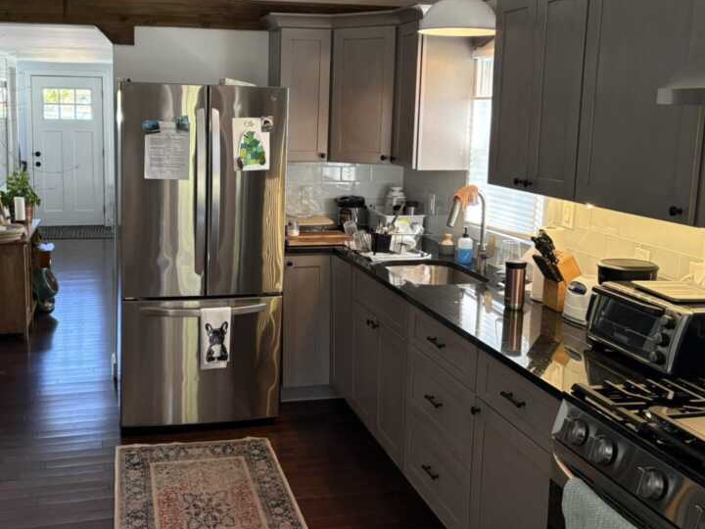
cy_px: 211
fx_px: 754
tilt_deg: -6.0
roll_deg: +0.4
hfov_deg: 49.7
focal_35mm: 37
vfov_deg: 38.5
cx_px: 266
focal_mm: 5.96
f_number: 1.6
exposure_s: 1/60
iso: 200
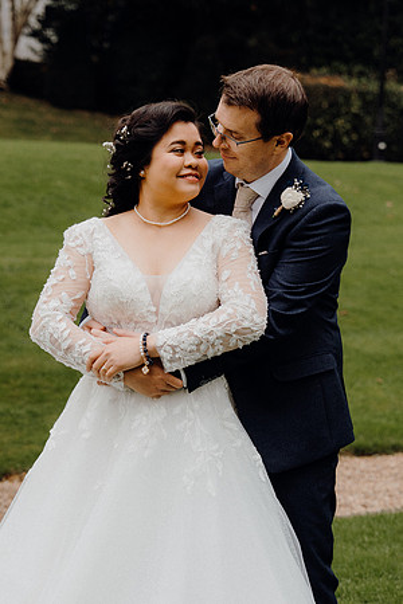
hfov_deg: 14.6
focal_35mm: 94
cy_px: 302
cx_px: 202
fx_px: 1578
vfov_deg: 21.7
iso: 400
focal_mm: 63
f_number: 3.5
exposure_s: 1/160
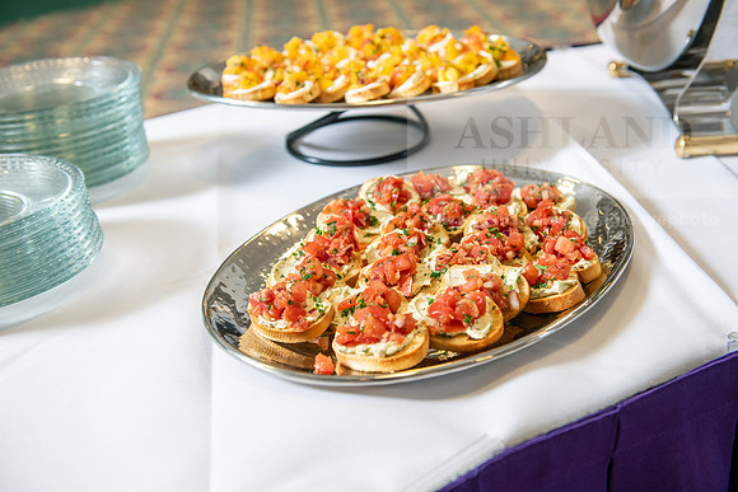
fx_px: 902
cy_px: 246
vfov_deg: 30.5
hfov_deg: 44.5
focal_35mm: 44
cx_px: 369
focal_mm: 44
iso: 640
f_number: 4
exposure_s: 1/125
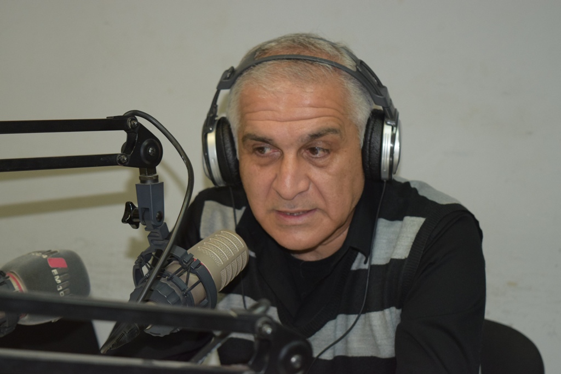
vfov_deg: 18.2
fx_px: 1169
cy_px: 187
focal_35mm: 75
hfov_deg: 27.0
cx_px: 280
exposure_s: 1/60
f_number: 5.6
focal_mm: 50
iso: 1250
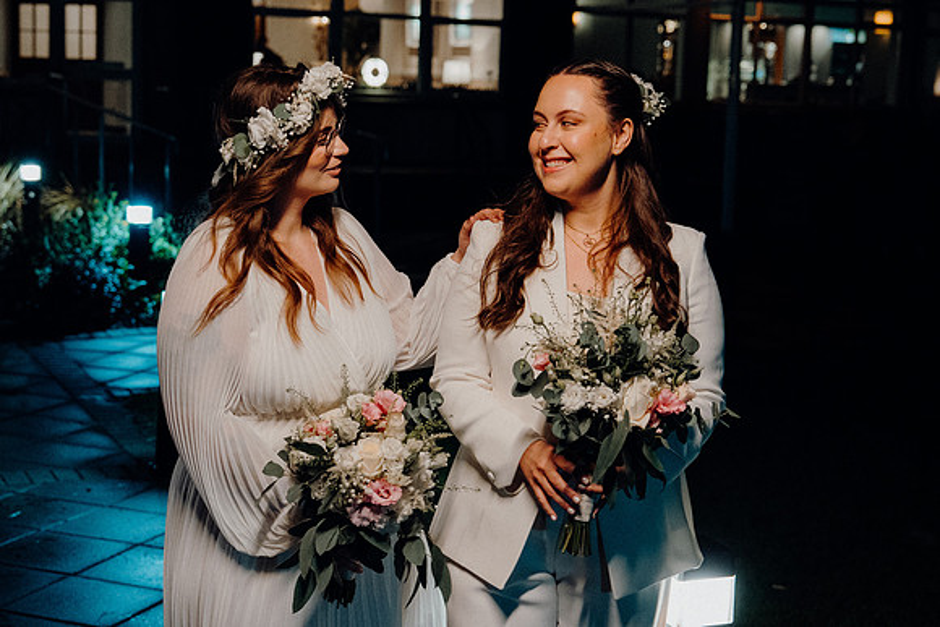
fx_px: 1645
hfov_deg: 31.9
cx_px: 470
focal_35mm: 63
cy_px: 314
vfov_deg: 21.6
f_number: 3.5
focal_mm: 42
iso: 2500
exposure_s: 1/160
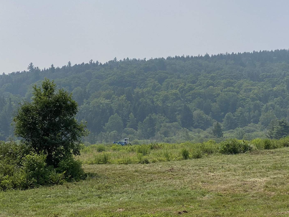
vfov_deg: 19.3
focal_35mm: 76
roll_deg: -0.3
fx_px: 635
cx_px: 134
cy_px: 63
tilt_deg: +4.0
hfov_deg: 25.7
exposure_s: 1/4348
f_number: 2
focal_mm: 6
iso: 25
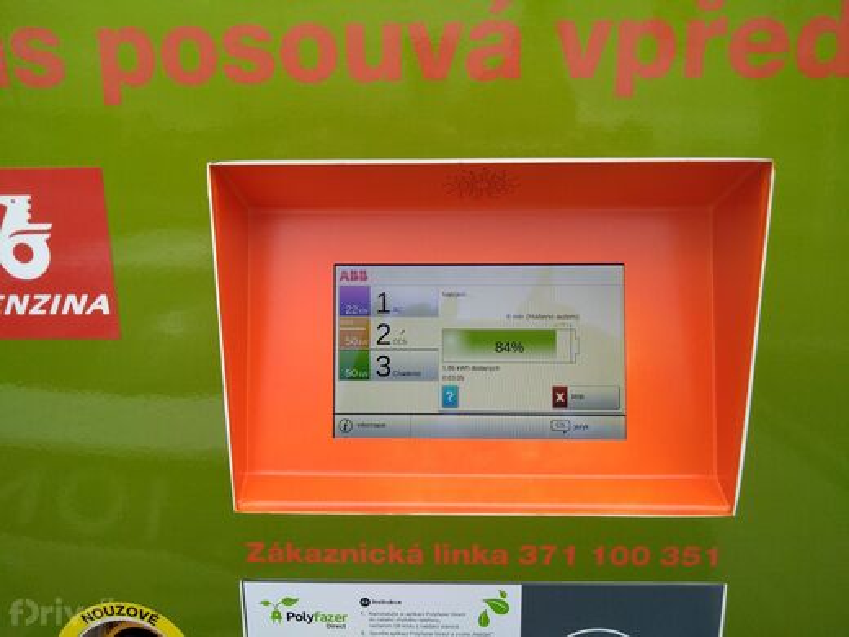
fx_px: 638
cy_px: 318
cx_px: 424
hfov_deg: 67.3
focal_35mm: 26
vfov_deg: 53.1
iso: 100
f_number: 2.2
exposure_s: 1/444
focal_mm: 3.46
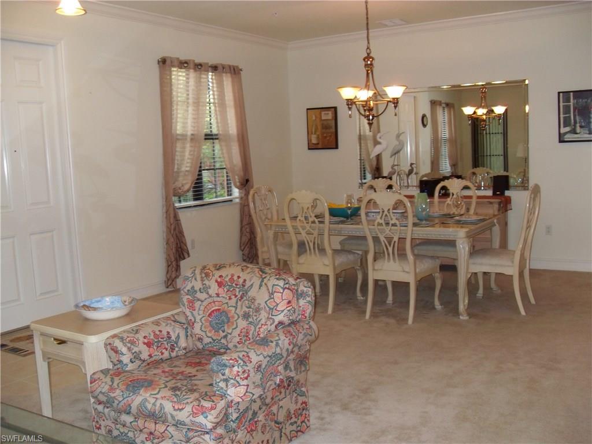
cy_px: 222
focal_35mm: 34
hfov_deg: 54.0
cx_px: 296
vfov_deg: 41.8
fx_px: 581
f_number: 2.8
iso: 240
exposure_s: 1/45
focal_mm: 6.3
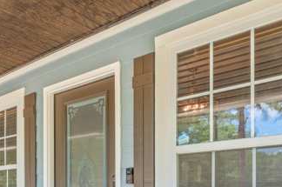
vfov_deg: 29.0
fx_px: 329
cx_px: 82
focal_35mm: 42
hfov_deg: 45.3
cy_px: 203
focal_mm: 17
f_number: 9
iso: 100
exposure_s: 1/50
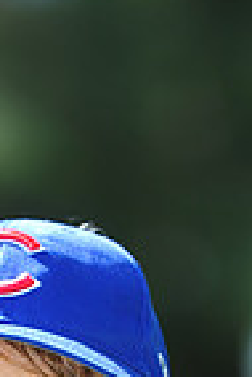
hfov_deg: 1.7
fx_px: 8536
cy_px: 709
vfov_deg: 2.5
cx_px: -19
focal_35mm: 815
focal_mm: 200
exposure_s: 1/400
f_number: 4.5
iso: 200
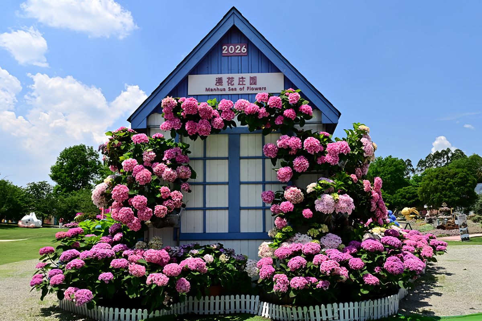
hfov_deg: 64.6
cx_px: 241
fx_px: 382
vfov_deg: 45.7
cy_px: 160
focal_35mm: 28
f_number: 22
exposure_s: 1/125
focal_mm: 28.5
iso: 800
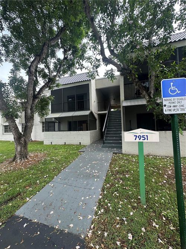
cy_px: 124
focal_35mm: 14
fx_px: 100
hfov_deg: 85.7
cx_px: 93
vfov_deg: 102.1
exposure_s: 1/320
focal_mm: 2.22
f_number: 2.2
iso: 40
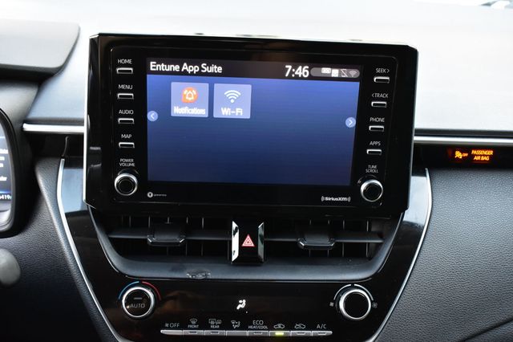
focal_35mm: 42
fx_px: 598
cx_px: 256
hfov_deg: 46.4
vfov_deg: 31.9
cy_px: 171
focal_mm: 28
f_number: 5.6
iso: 1600
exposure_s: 1/15
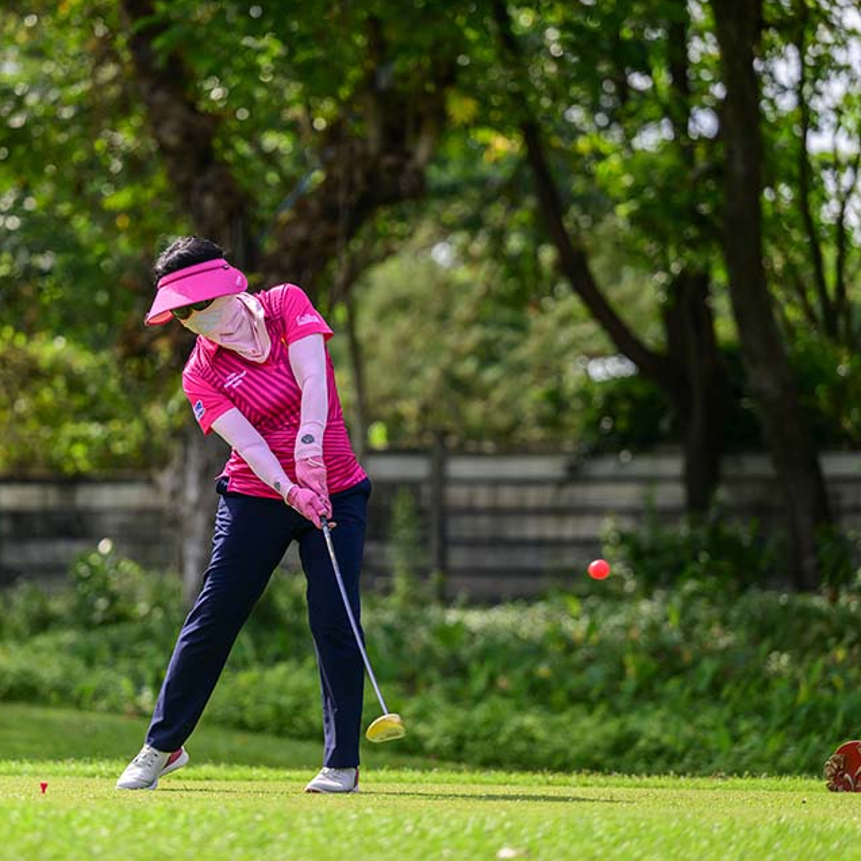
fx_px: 4868
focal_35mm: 173
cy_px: 430
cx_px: 291
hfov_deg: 10.1
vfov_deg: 10.1
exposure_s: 1/4000
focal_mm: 135
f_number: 2.8
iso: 400
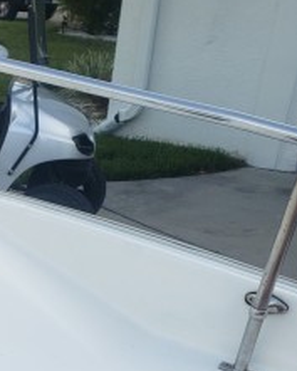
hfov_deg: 20.4
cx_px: -79
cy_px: 403
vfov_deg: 25.6
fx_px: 758
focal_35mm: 69
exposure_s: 1/201
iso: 50
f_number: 2.4
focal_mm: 4.3
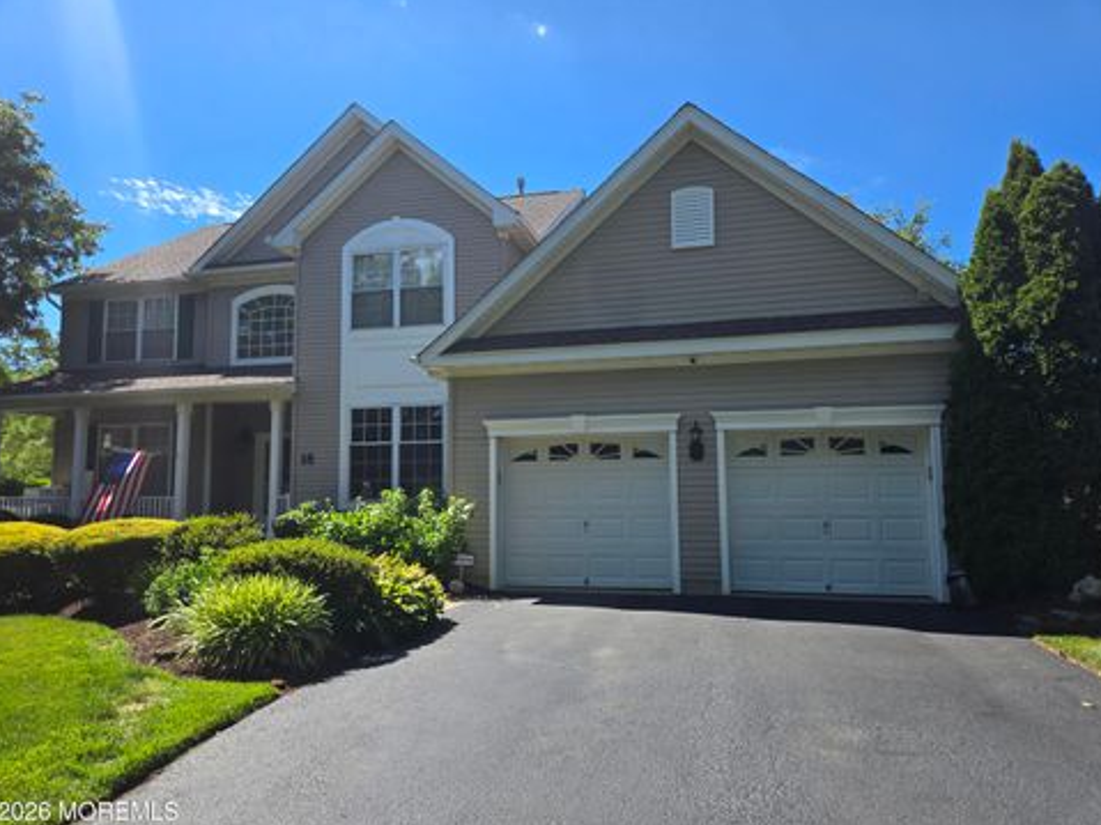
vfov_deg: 56.8
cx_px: 552
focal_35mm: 24
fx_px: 763
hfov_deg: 71.6
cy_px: 419
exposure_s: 1/1117
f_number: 1.8
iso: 25
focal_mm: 5.4
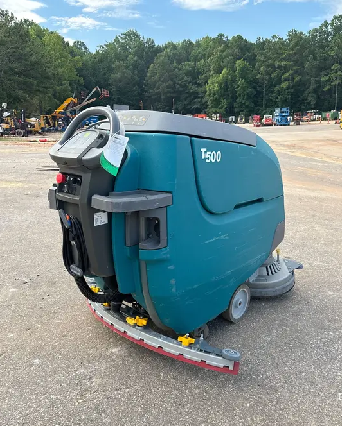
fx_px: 354
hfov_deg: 51.6
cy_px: 225
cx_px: 174
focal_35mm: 28
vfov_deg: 62.1
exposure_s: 1/697
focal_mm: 5.96
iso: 50
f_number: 1.6
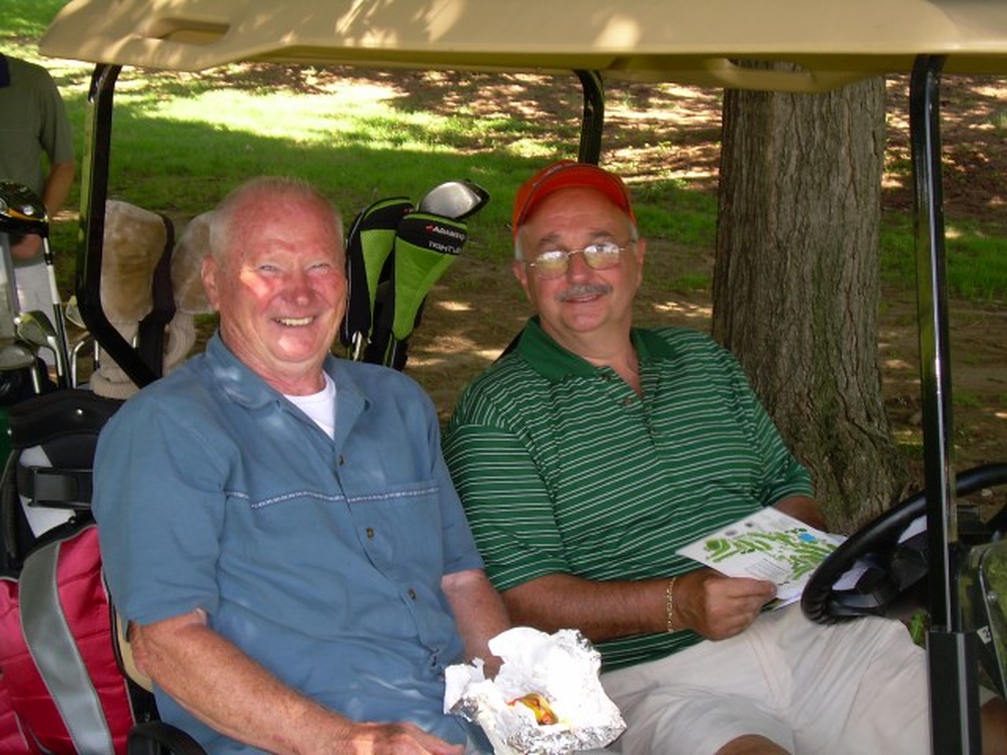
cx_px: 504
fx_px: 2007
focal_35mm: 69
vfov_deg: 21.3
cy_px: 378
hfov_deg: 28.2
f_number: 3.7
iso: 50
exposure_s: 1/60
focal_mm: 11.8
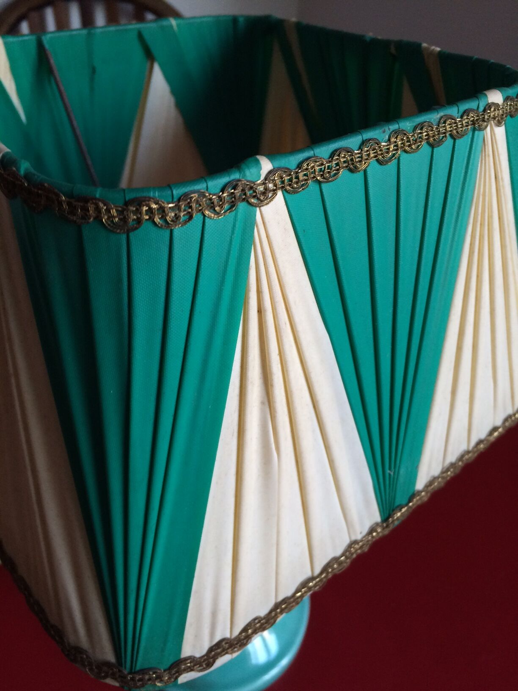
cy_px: 346
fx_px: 579
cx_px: 259
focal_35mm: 29
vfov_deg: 61.7
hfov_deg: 48.2
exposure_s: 1/33
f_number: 2.2
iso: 100
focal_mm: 4.15
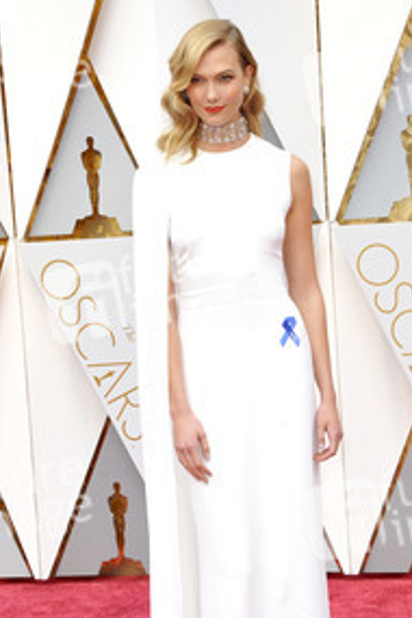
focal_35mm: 101
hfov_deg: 13.6
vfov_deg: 20.2
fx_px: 1734
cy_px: 401
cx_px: 218
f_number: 8
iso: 1000
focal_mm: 72
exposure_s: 1/250
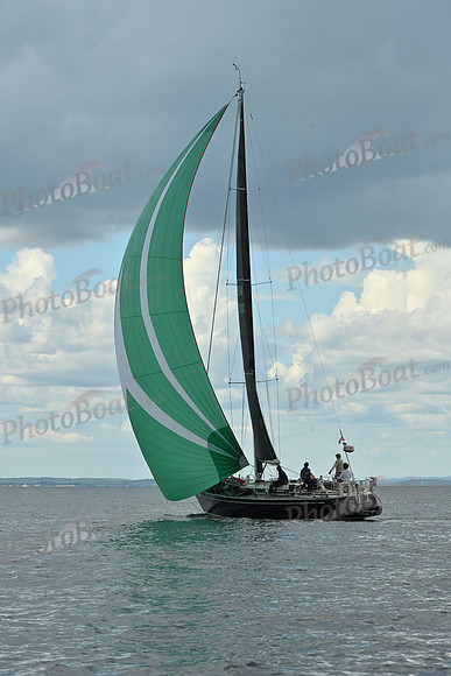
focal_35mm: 120
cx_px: 226
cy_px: 338
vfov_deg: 17.1
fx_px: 2253
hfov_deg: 11.4
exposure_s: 1/800
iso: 250
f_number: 10
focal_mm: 120
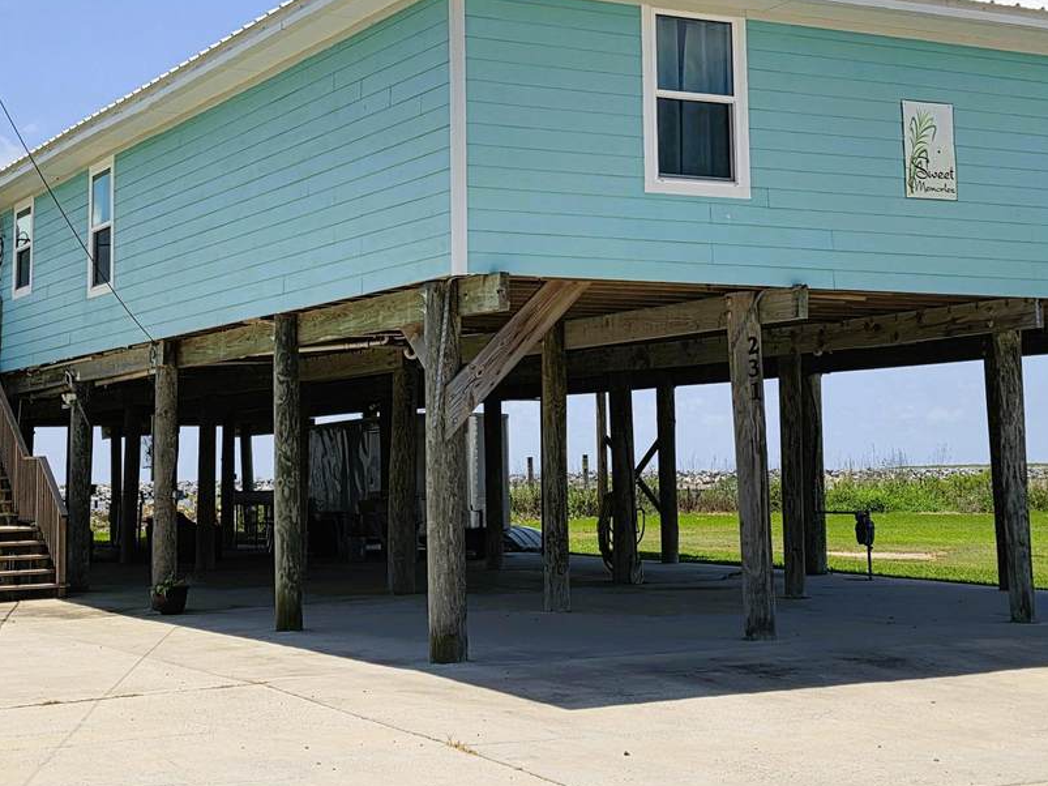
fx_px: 1786
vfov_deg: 24.6
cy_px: 218
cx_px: 561
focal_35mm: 59
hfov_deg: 32.7
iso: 32
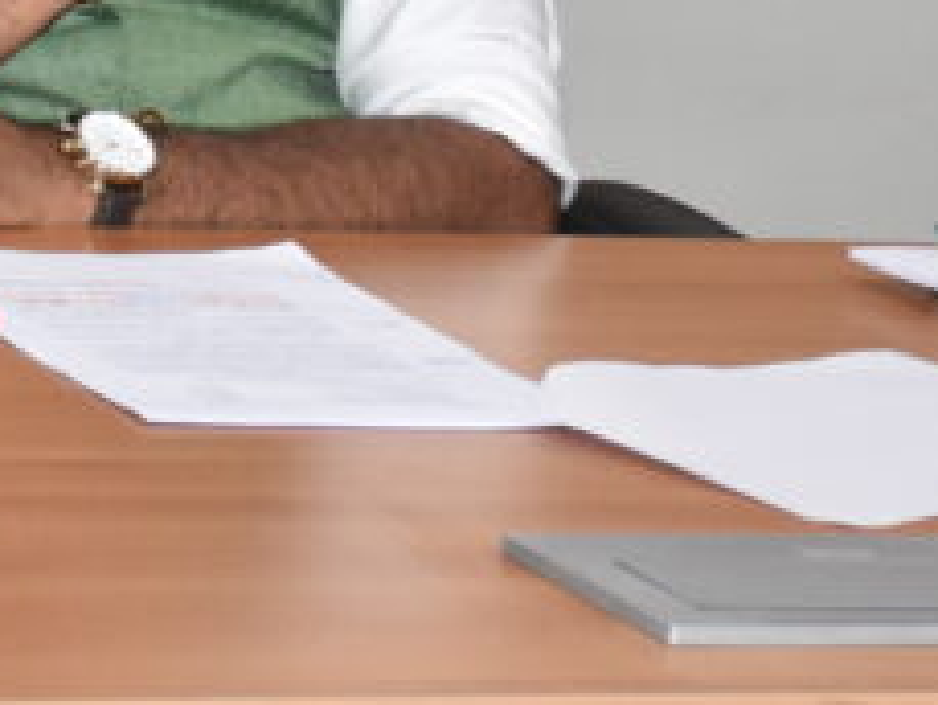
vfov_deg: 4.7
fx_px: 8405
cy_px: -613
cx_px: 213
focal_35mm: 310
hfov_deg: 6.4
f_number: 4.5
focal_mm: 48
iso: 900
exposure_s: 1/60
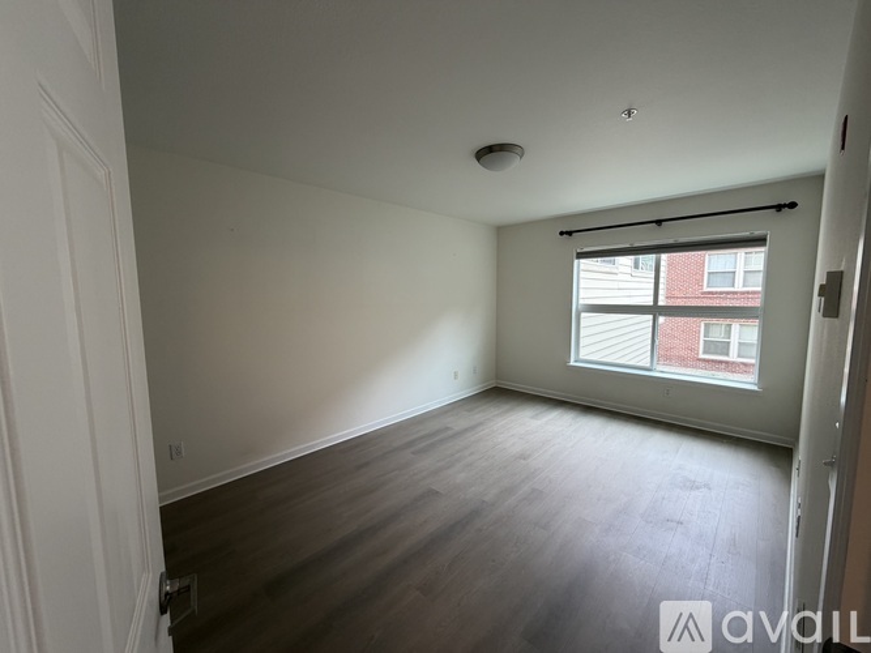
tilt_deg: -4.5
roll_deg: +1.3
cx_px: 436
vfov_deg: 85.7
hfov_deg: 102.1
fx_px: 352
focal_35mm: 14
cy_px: 326
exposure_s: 1/120
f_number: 2.2
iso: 160
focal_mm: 2.22
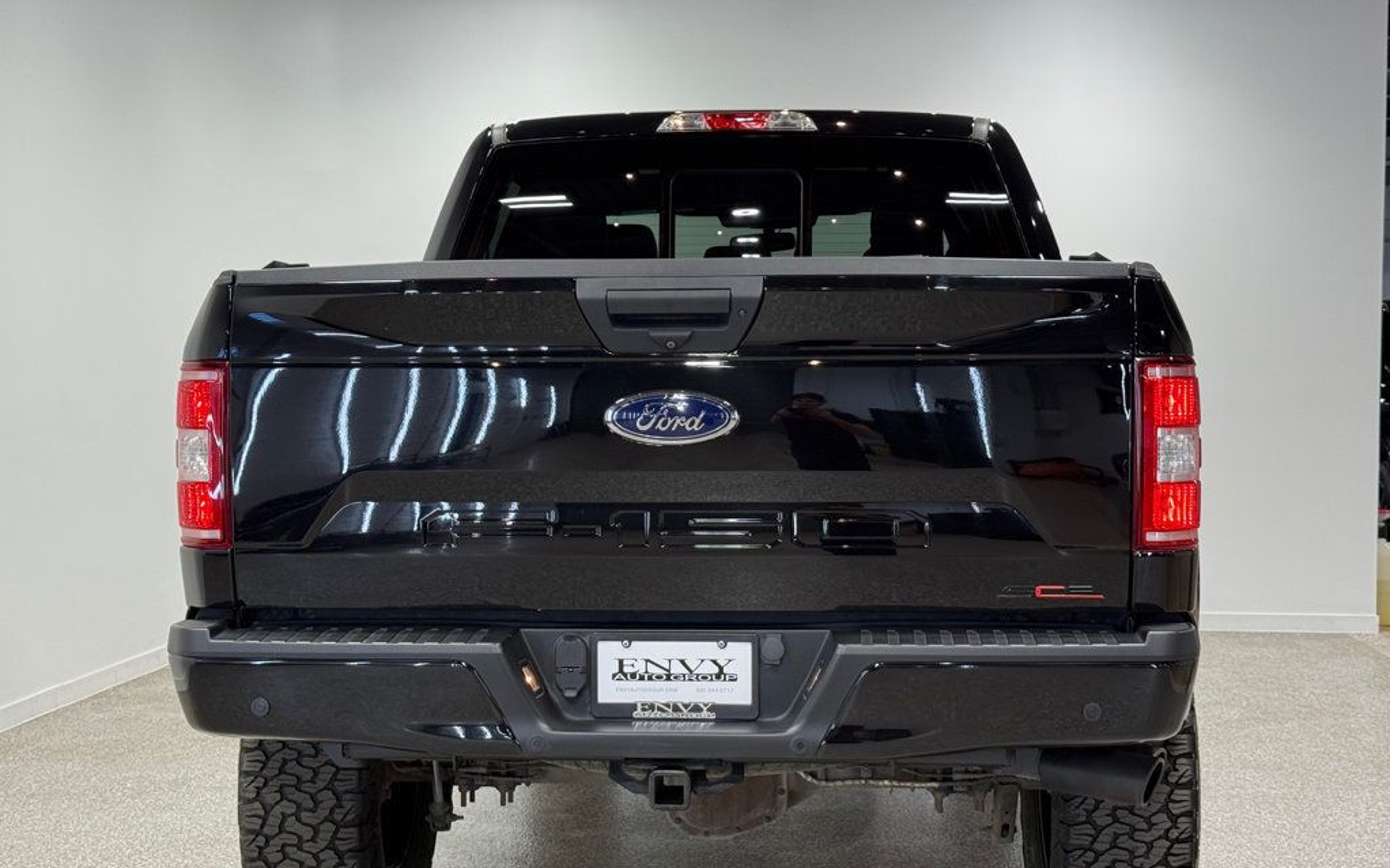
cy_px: 499
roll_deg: +0.1
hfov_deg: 39.6
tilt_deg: -3.5
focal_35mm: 51
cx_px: 695
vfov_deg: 25.3
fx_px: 1931
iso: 64
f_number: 1.78
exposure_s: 1/120
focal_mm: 6.76
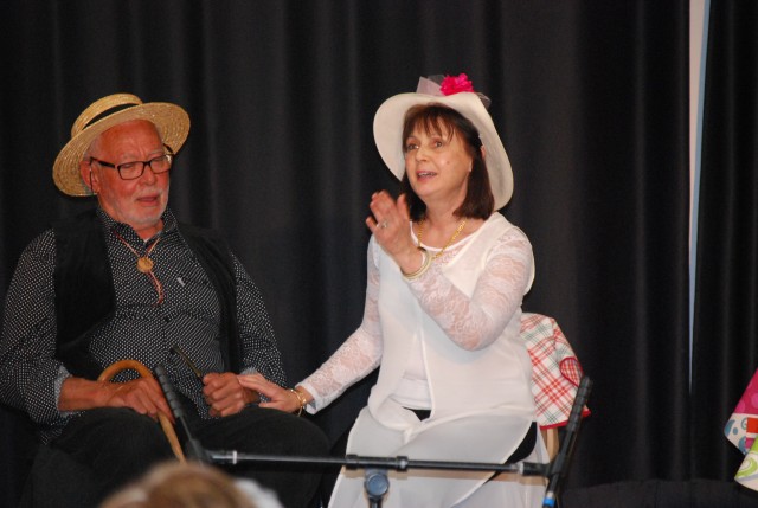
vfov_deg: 6.1
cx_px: 379
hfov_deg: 9.1
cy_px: 254
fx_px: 4745
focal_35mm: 225
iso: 1600
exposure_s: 1/60
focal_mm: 150
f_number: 5.3
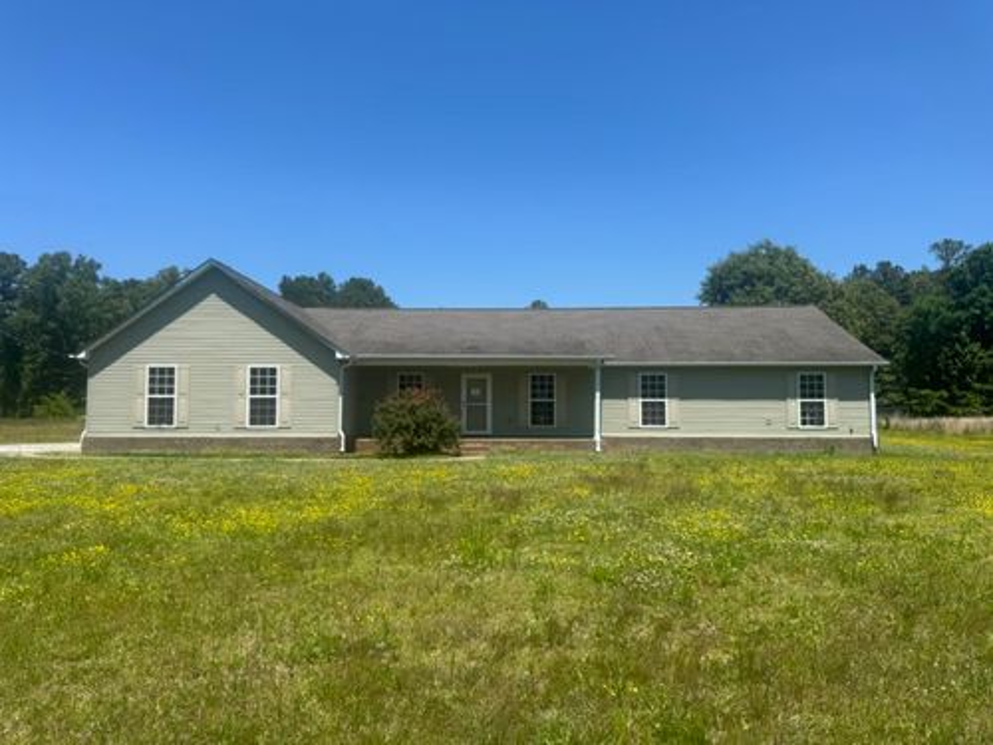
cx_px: 496
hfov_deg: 71.6
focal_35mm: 24
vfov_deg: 56.8
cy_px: 372
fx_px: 688
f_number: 1.78
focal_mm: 6.76
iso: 80
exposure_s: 1/4310
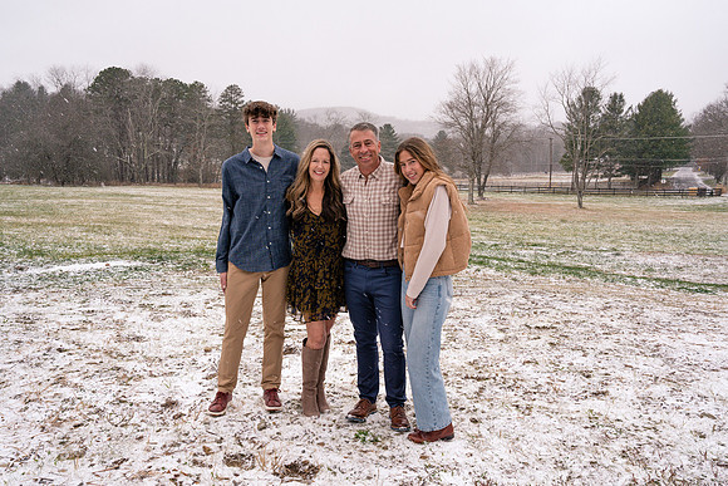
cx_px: 364
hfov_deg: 67.4
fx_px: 546
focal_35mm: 27
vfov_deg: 48.0
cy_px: 243
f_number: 8
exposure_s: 1/250
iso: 320
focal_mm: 27
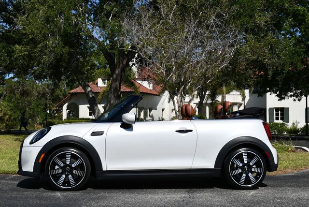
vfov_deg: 24.2
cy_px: 104
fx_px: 481
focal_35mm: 56
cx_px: 154
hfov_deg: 35.6
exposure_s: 1/320
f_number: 9
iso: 100
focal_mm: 28
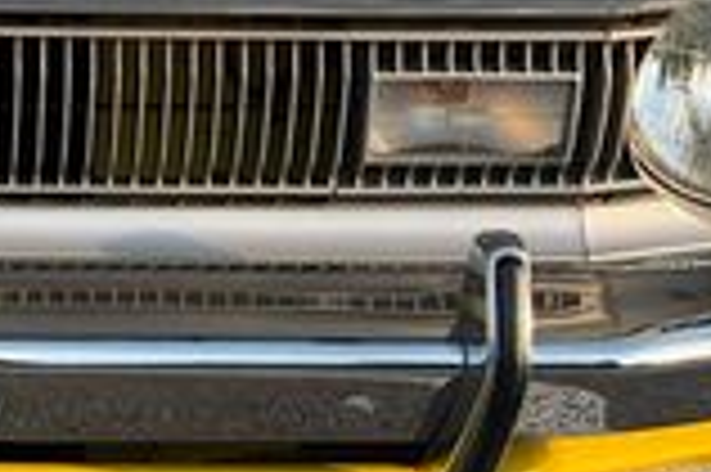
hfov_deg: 15.9
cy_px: -4
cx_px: -238
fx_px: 2407
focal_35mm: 122
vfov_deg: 11.1
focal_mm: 3
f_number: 1.8
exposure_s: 1/325
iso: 25
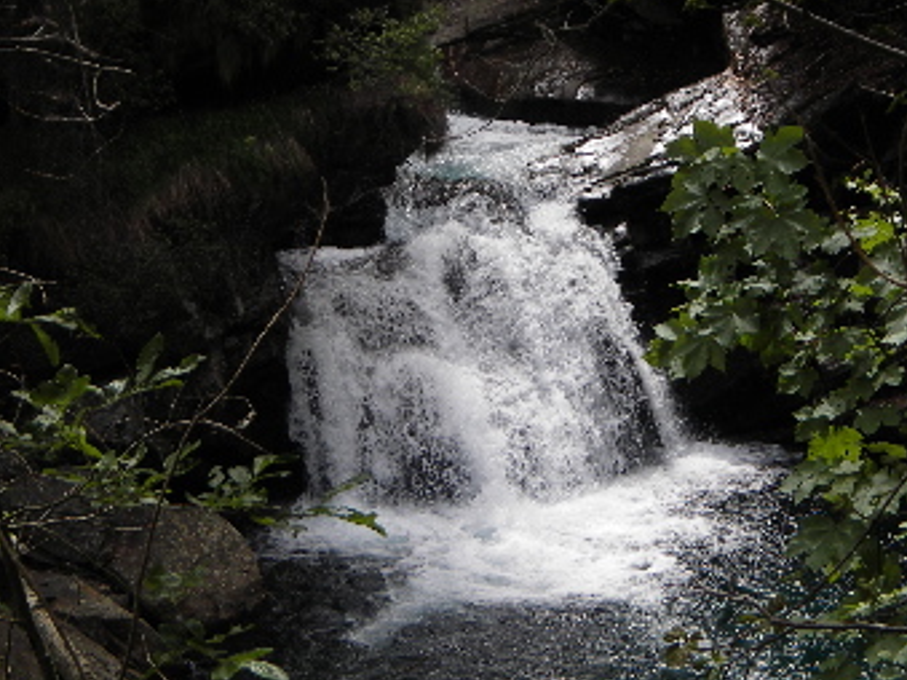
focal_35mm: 98
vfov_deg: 15.1
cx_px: 524
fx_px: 2567
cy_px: 364
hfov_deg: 20.0
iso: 50
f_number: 3.9
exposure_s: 1/250
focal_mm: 13.8
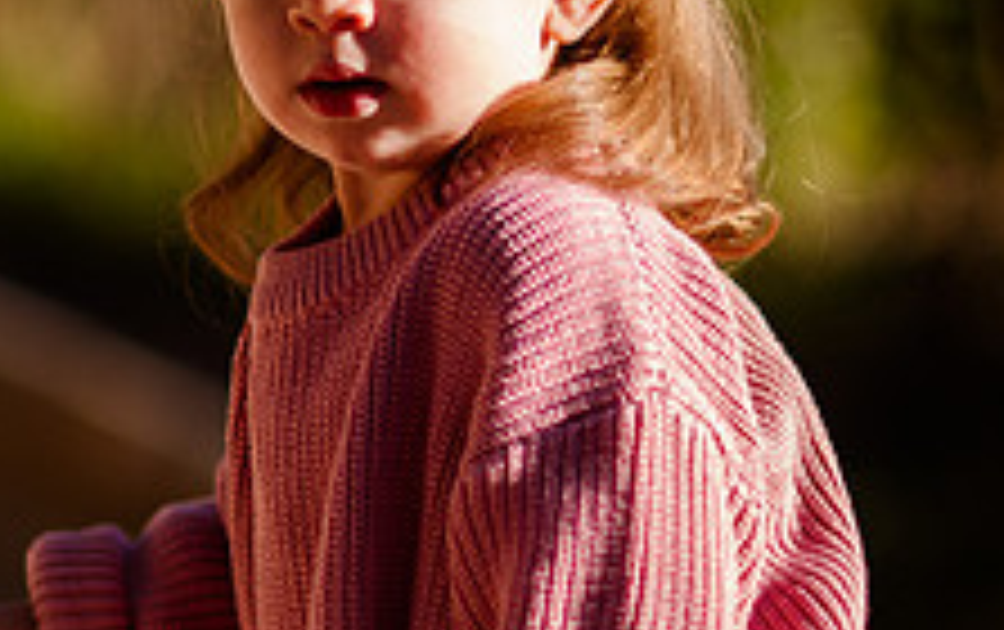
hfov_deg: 6.9
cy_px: 255
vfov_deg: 4.3
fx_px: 8356
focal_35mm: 305
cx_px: 199
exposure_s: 1/2000
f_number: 2
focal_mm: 105
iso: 200
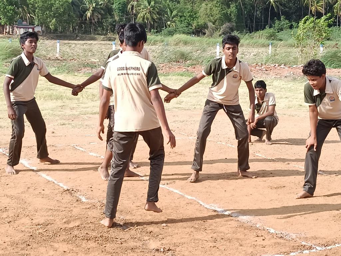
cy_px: 128
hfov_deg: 25.7
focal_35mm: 76
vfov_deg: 19.4
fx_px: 749
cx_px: 170
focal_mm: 3.98
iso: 50
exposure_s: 1/321
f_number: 1.8
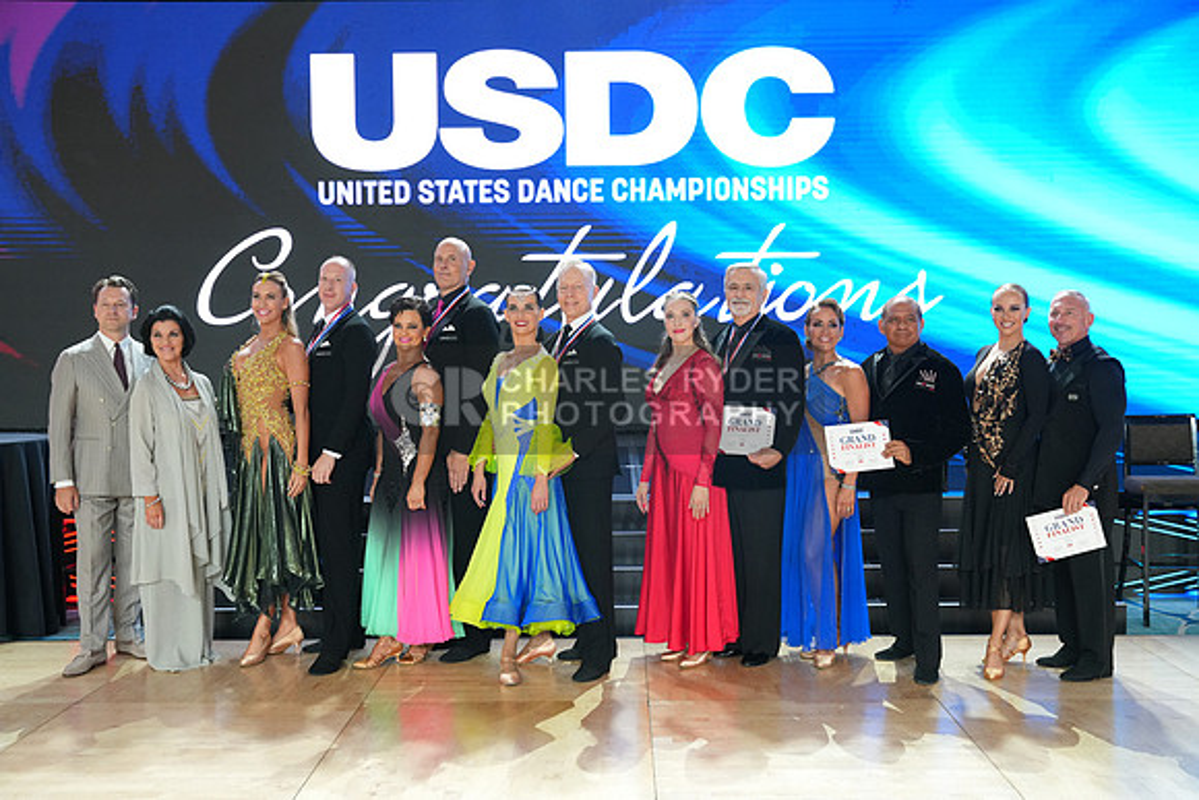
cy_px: 400
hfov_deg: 48.4
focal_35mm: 40
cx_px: 600
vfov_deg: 33.4
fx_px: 1332
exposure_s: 1/400
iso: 2500
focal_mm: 40
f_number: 4
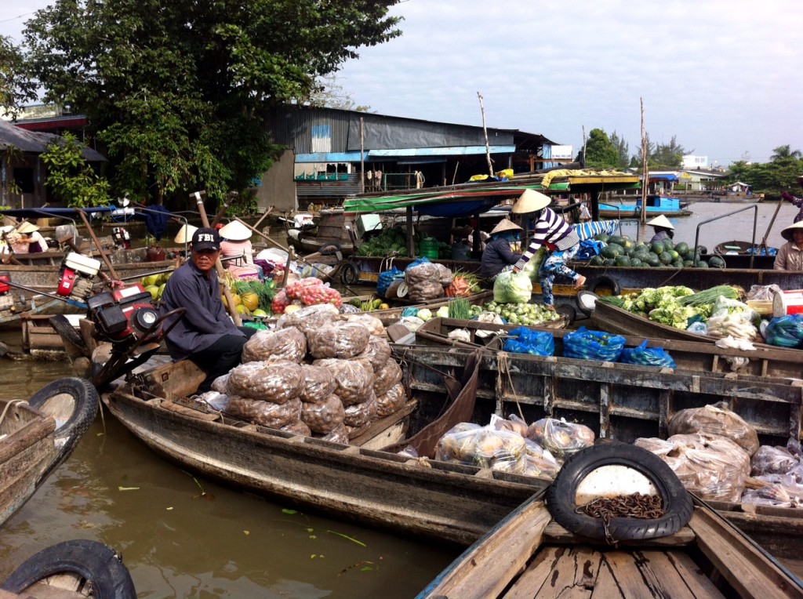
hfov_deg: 52.7
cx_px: 402
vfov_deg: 40.6
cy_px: 300
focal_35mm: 35
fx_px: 810
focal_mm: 3.85
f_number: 2.8
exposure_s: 1/973
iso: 80
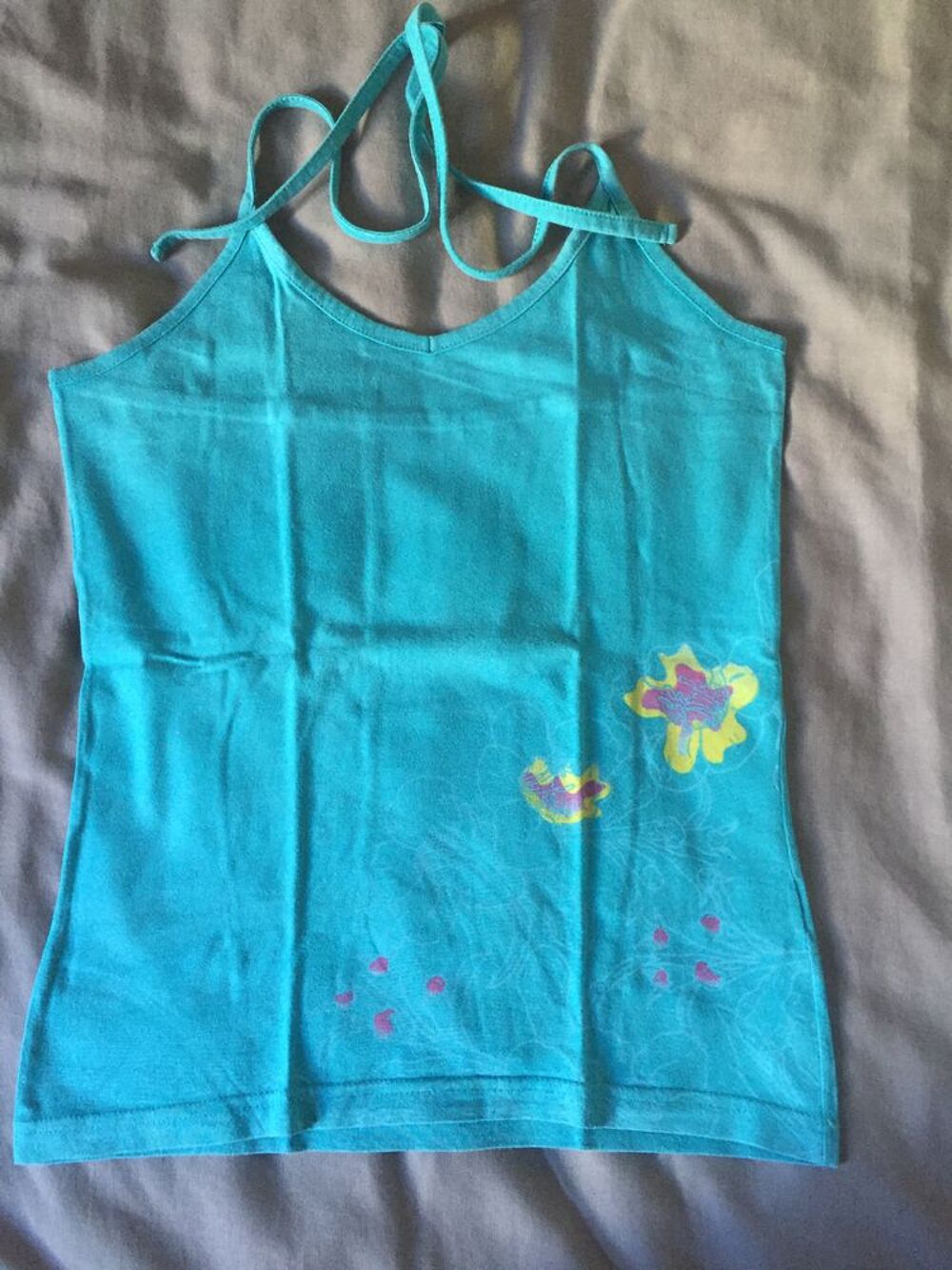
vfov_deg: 61.7
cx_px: 476
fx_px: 1063
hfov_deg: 48.2
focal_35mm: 29
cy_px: 635
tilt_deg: -83.6
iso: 250
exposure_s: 1/20
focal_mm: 4.15
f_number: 2.2
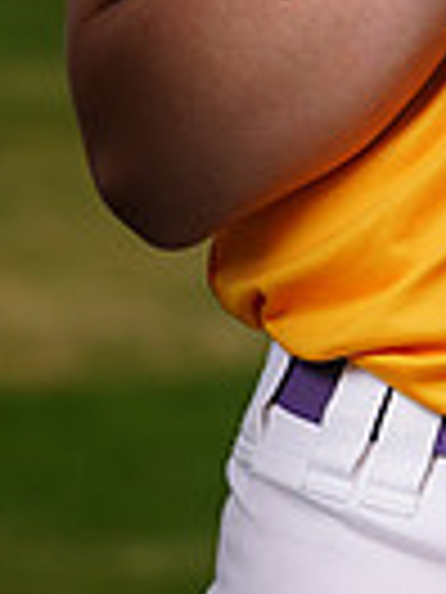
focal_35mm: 855
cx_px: 732
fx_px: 14688
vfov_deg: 2.3
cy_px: -544
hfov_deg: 1.7
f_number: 8
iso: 100
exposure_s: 1/250
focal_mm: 203
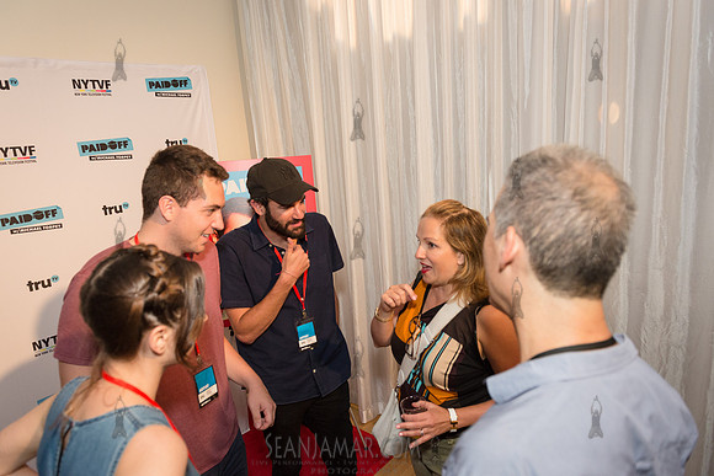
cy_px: 238
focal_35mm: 24
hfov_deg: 73.7
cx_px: 357
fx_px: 476
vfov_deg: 53.2
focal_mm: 24
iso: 2500
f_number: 4
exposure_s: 1/500
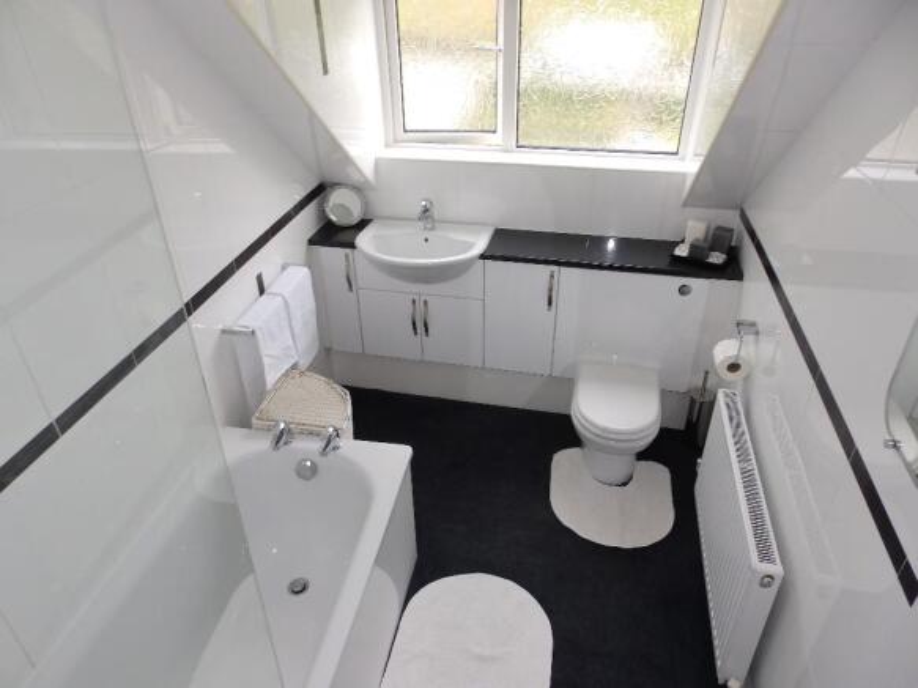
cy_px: 344
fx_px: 583
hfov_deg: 76.4
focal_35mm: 22
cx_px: 459
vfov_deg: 61.1
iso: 80
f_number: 3.4
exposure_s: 1/30
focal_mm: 4
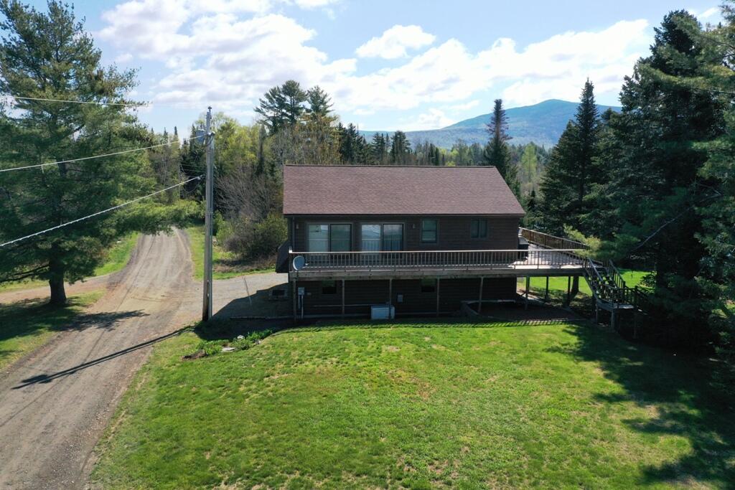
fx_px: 572
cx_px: 368
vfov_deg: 46.4
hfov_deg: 65.5
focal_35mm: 28
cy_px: 245
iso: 400
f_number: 7.1
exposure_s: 1/1250
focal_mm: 10.26
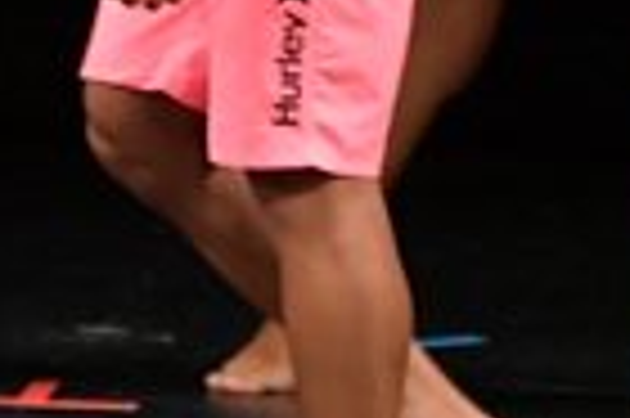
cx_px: 65
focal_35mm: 1491
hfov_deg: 1.4
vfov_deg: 0.9
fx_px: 26062
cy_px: -333
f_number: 5.6
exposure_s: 1/400
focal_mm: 180
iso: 3200
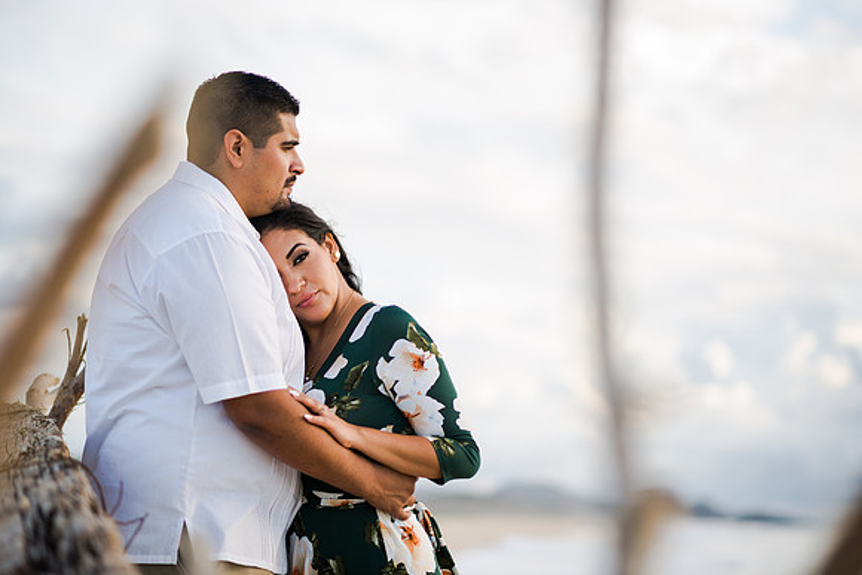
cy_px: 288
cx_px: 431
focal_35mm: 85
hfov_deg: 23.9
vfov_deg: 16.1
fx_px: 2036
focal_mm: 85
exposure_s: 1/500
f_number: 2
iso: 64
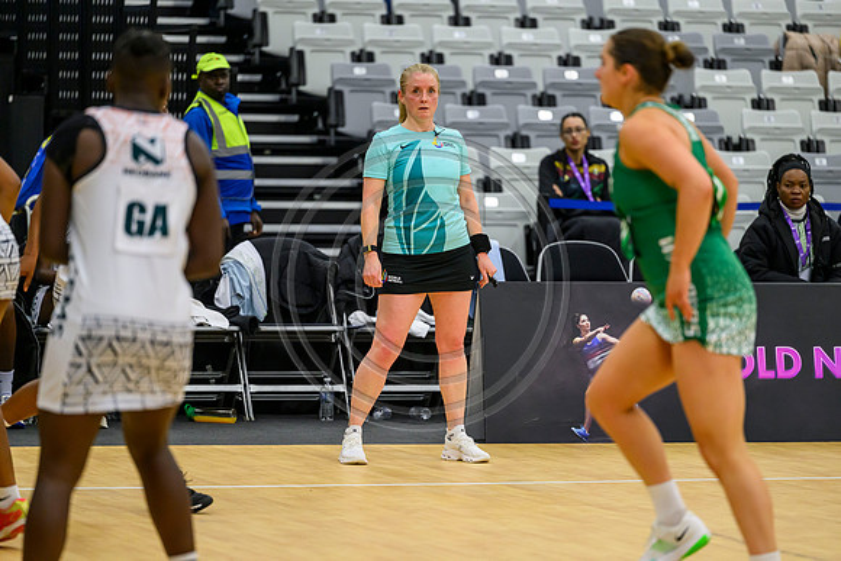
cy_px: 280
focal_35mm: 200
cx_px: 420
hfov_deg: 10.3
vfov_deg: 6.9
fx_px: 4673
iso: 4000
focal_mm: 200
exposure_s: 1/1000
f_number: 3.2
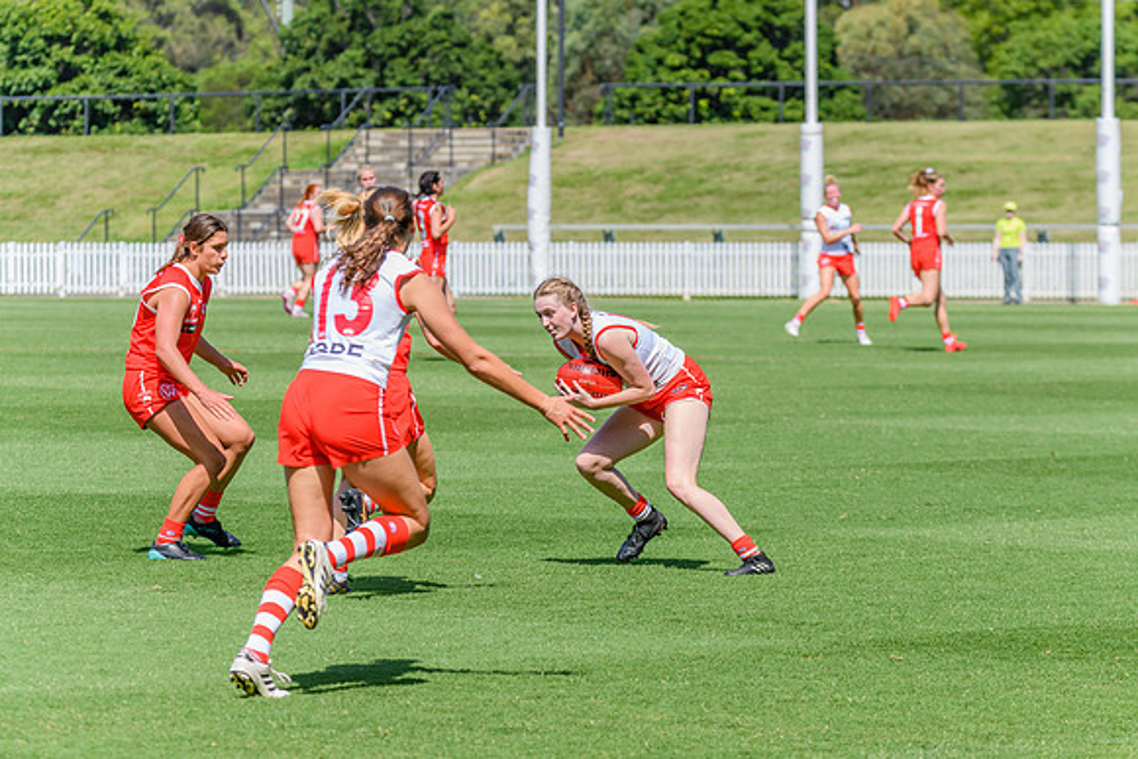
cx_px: 618
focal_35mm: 222
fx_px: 7027
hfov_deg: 9.3
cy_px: 399
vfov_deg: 6.2
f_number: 9
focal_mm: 200
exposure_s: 1/2000
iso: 800
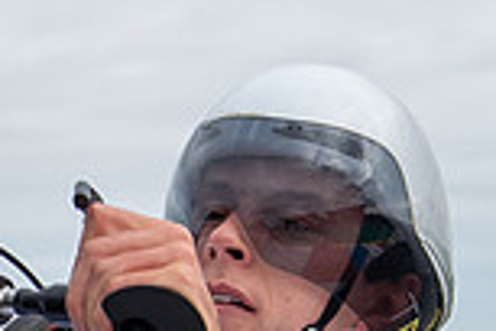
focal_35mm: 273
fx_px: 3761
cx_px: -218
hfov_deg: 7.4
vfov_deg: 4.9
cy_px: 814
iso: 100
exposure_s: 1/1000
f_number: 3.5
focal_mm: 30
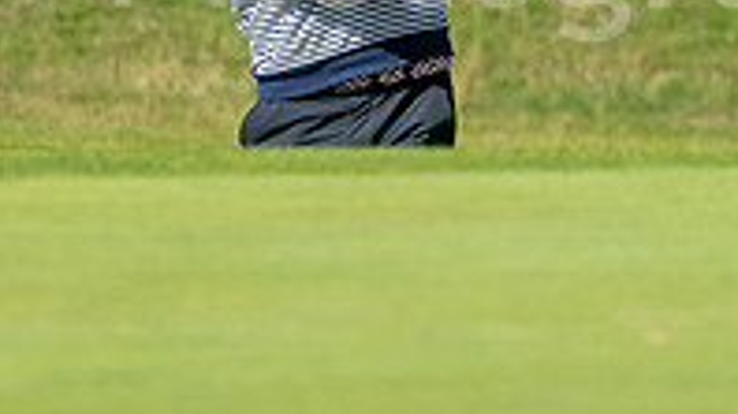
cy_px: -228
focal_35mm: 1383
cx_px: 596
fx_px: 27042
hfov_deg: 1.6
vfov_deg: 0.9
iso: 200
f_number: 5
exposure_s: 1/1600
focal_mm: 300
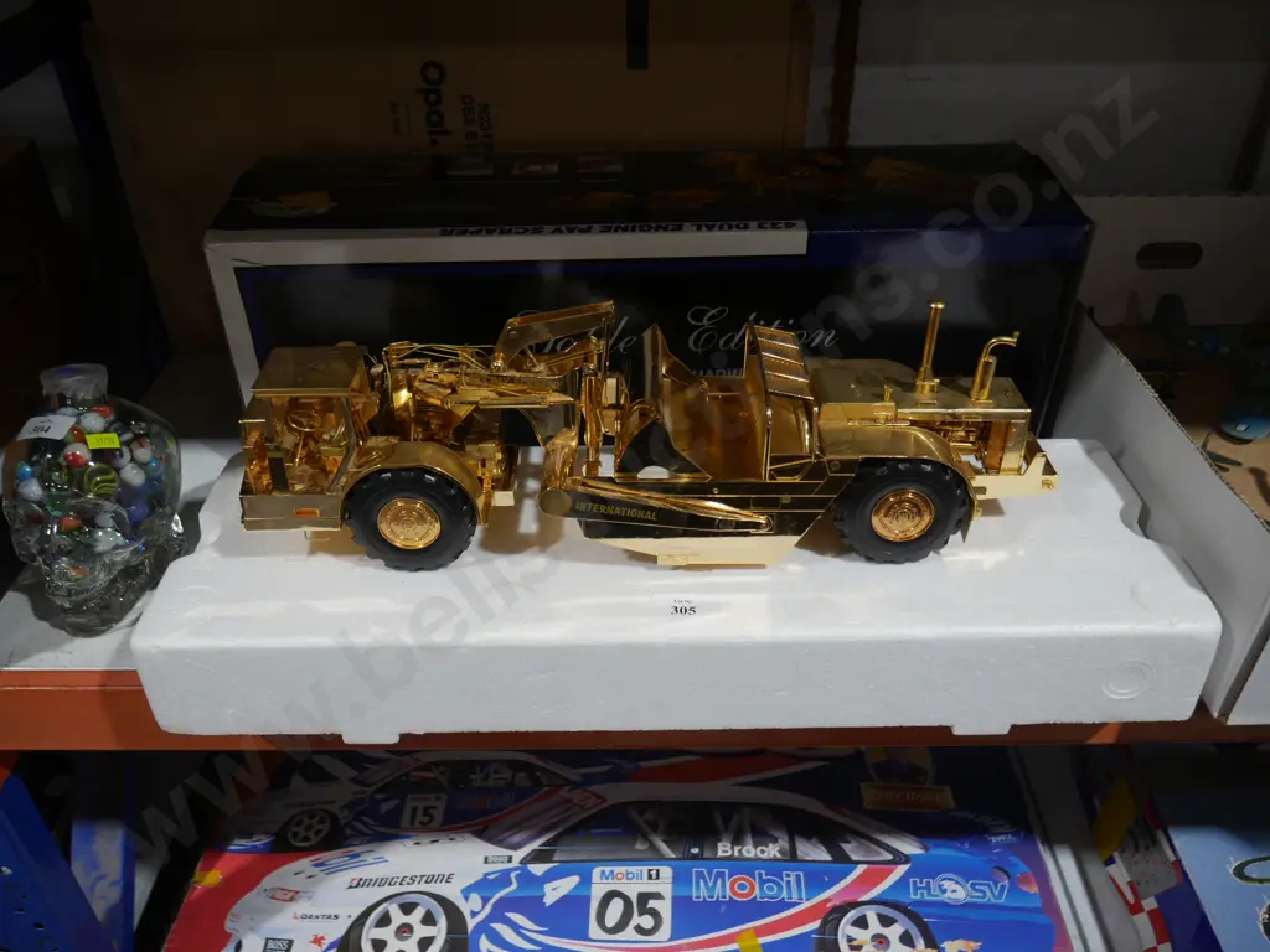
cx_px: 635
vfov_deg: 49.7
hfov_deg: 63.4
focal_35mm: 28
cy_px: 476
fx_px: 1027
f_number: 3.5
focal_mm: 14
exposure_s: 1/60
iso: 250
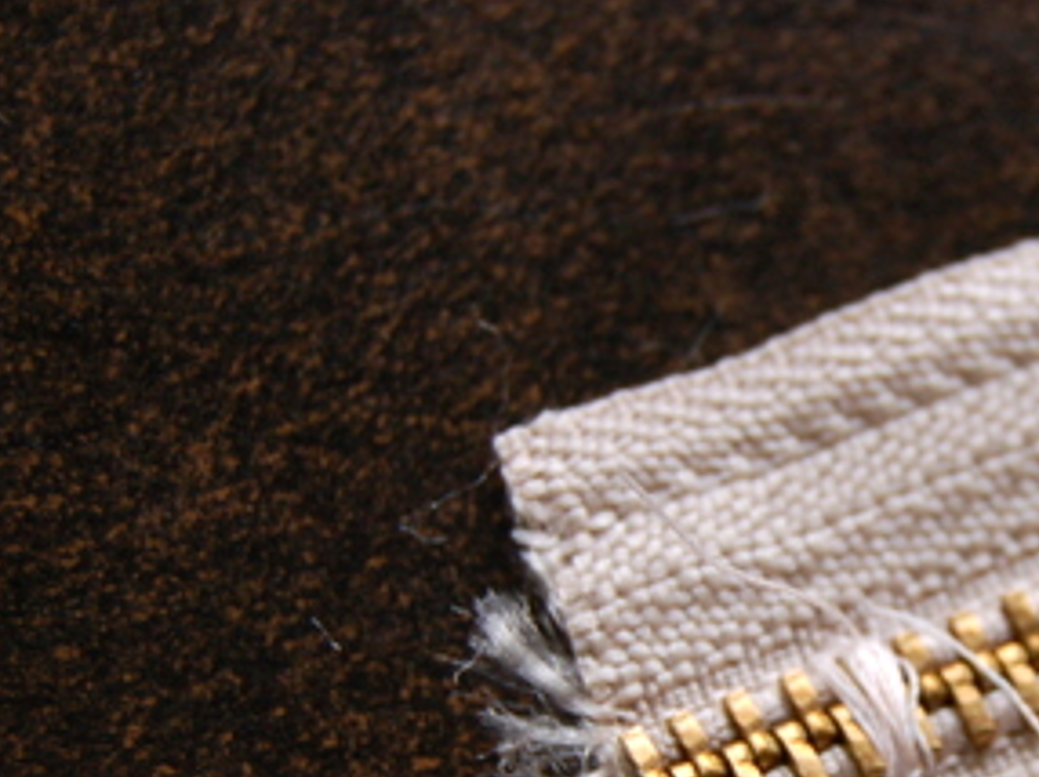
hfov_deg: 18.0
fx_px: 3179
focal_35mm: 106
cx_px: 1079
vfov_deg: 13.8
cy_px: 708
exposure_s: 1/80
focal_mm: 35
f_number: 4.8
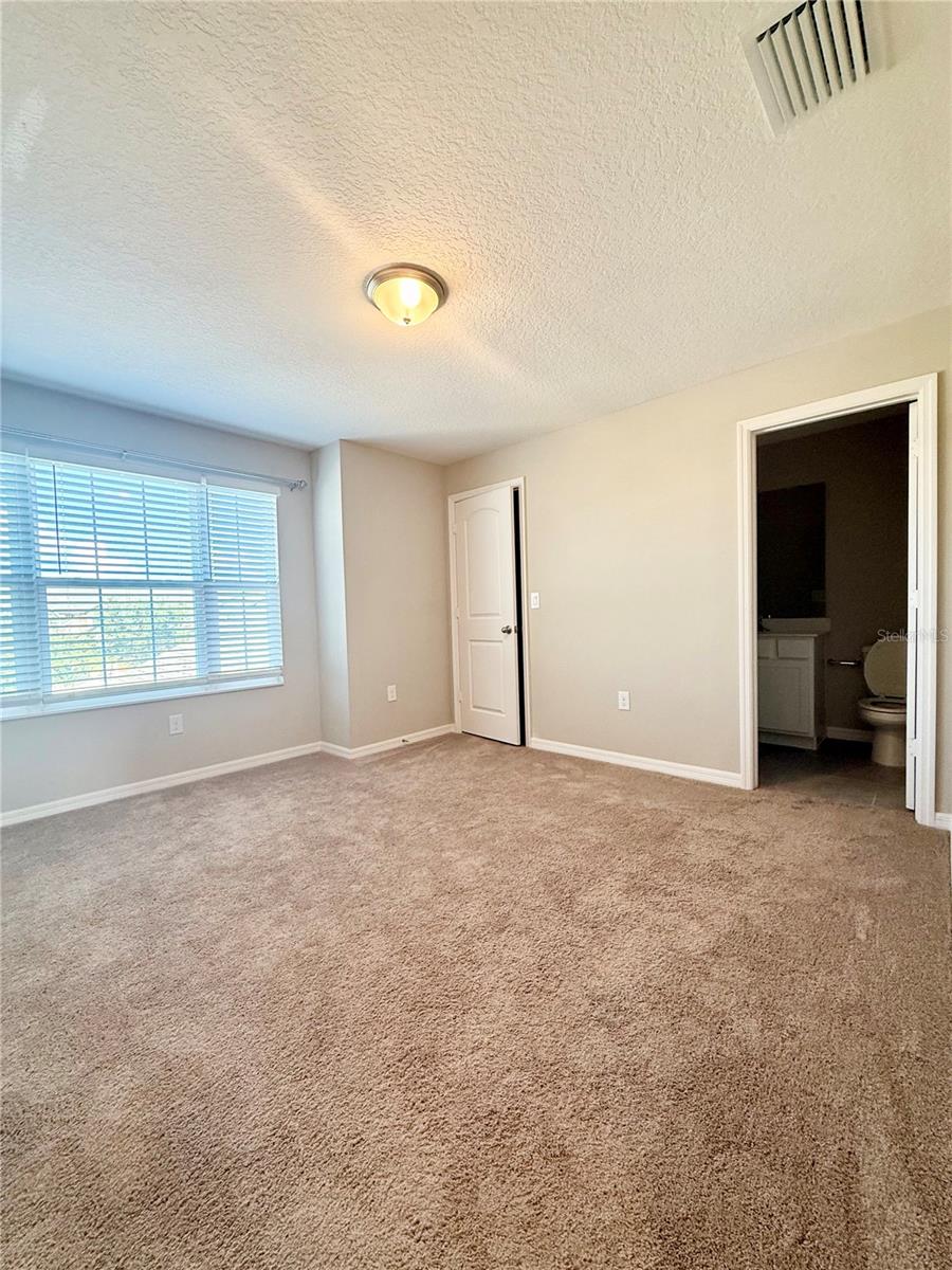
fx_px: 513
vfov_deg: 102.1
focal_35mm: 14
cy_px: 635
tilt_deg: -2.3
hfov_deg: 85.7
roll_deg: +1.0
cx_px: 476
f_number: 2.2
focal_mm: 2.22
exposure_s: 1/120
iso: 250
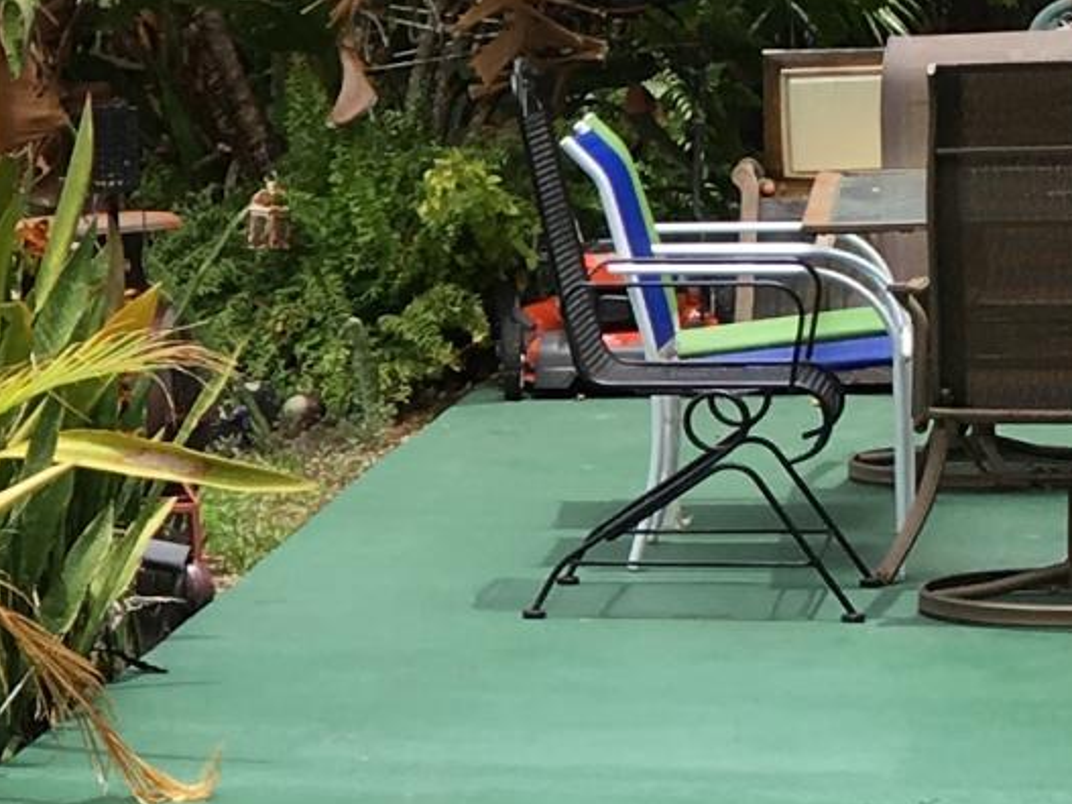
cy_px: 643
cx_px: -828
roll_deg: +1.0
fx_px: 5109
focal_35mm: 165
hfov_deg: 11.2
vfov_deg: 9.0
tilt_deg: -7.0
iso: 25
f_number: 2.2
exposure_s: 1/591
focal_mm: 4.15
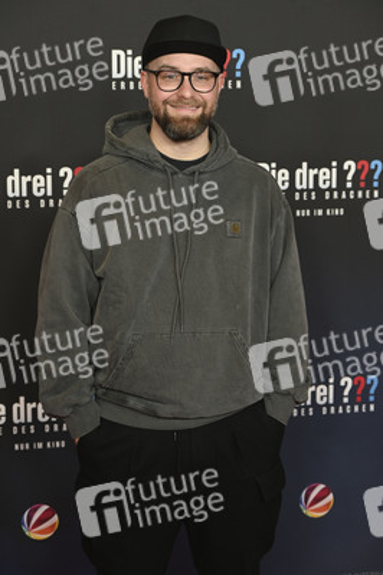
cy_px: 288
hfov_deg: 16.4
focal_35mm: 83
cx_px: 192
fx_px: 1327
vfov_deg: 24.5
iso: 1000
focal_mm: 83
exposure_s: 1/200
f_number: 6.3
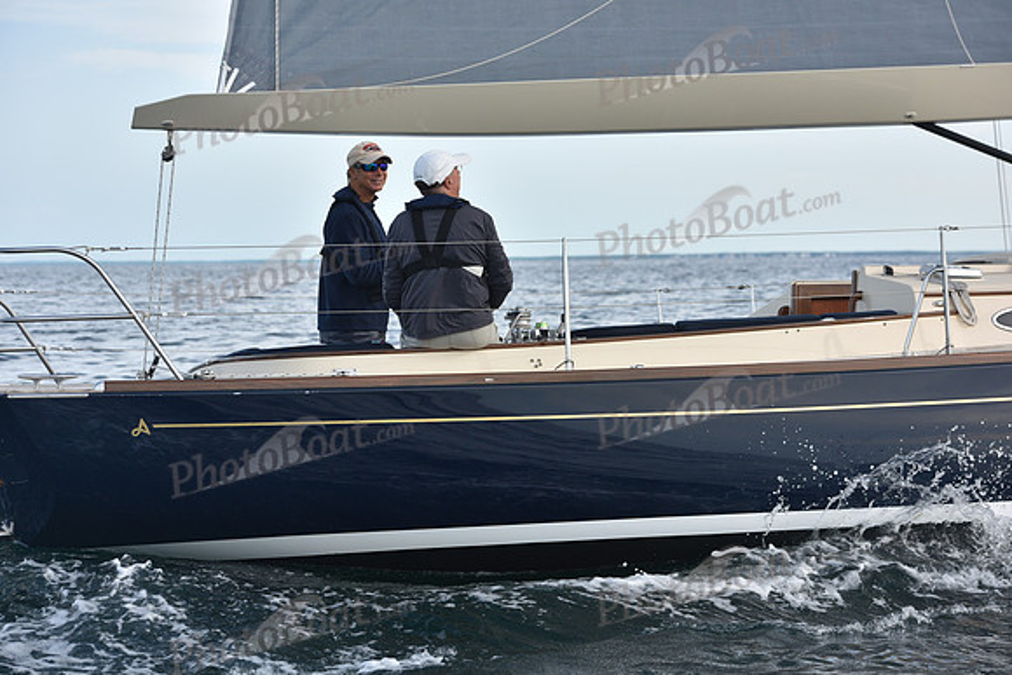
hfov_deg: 21.5
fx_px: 2671
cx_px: 506
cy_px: 338
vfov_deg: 14.4
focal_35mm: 95
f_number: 5.6
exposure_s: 1/1000
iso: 320
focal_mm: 95
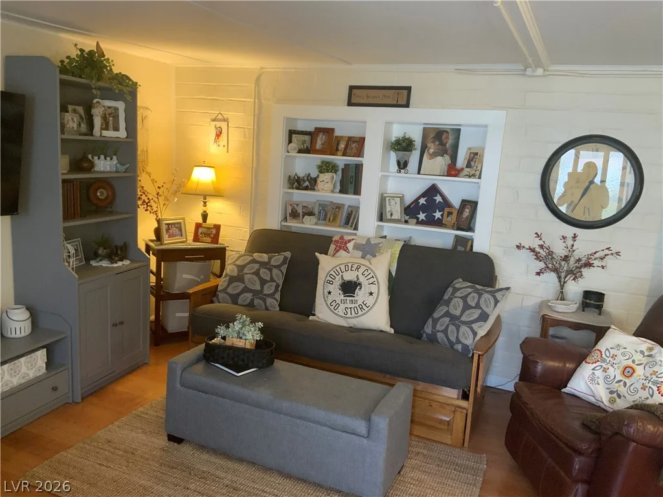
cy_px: 248
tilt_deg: -9.5
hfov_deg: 61.7
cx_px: 332
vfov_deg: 48.2
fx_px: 555
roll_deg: -4.5
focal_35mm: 29
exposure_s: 1/60
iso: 160
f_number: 1.8
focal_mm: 3
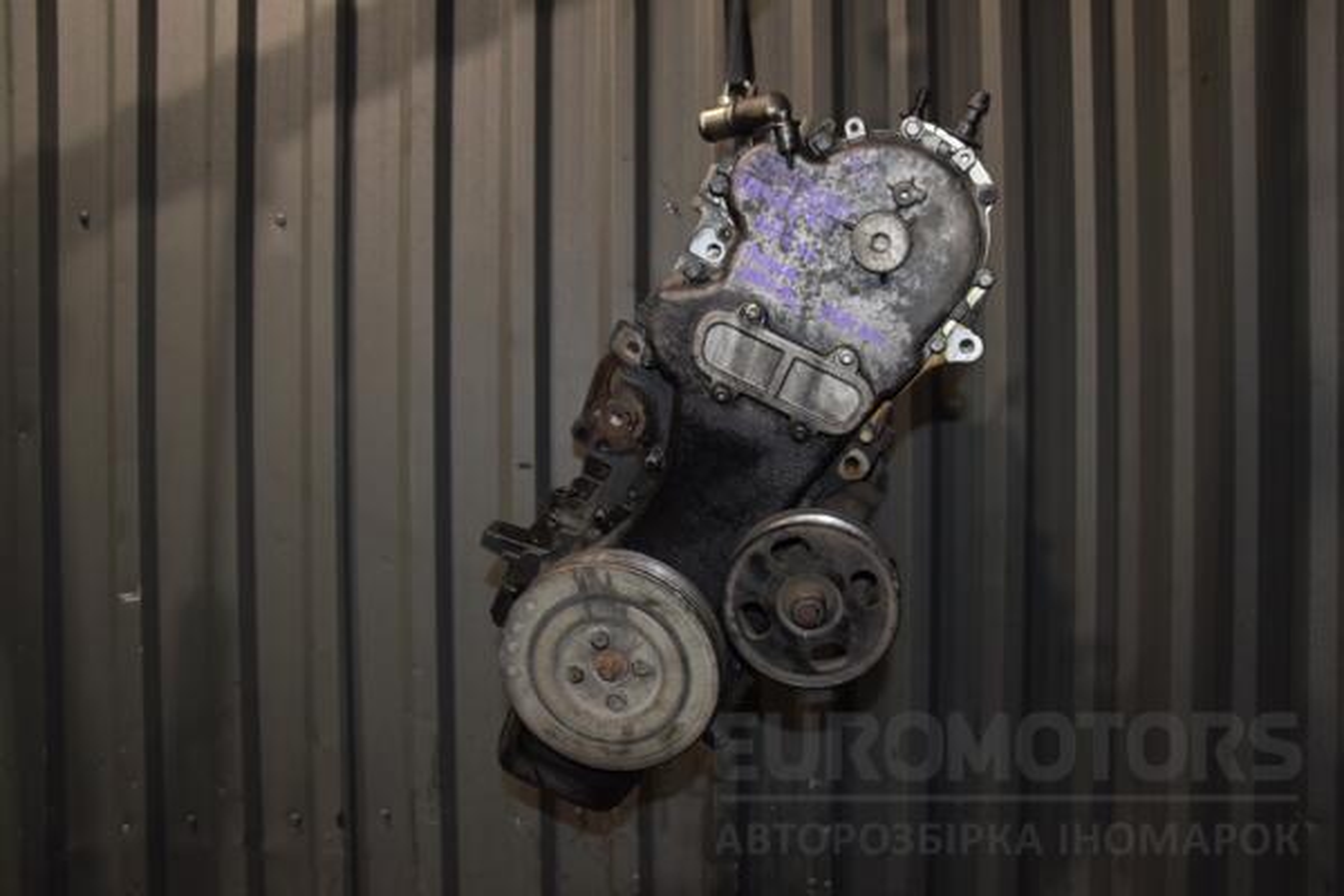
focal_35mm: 27
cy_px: 448
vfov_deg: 47.9
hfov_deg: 67.4
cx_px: 672
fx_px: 1008
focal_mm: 18
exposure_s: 1/60
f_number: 5
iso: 800
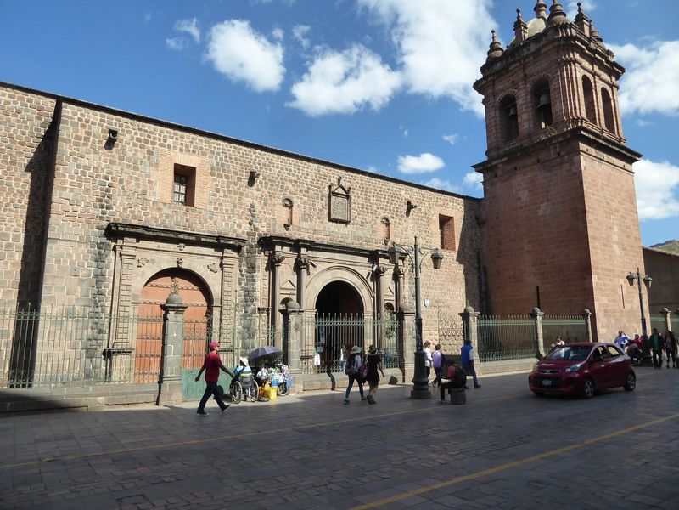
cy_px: 255
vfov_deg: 54.9
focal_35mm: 25
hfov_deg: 69.4
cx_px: 340
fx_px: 490
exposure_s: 1/640
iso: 125
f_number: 3.3
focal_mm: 4.3
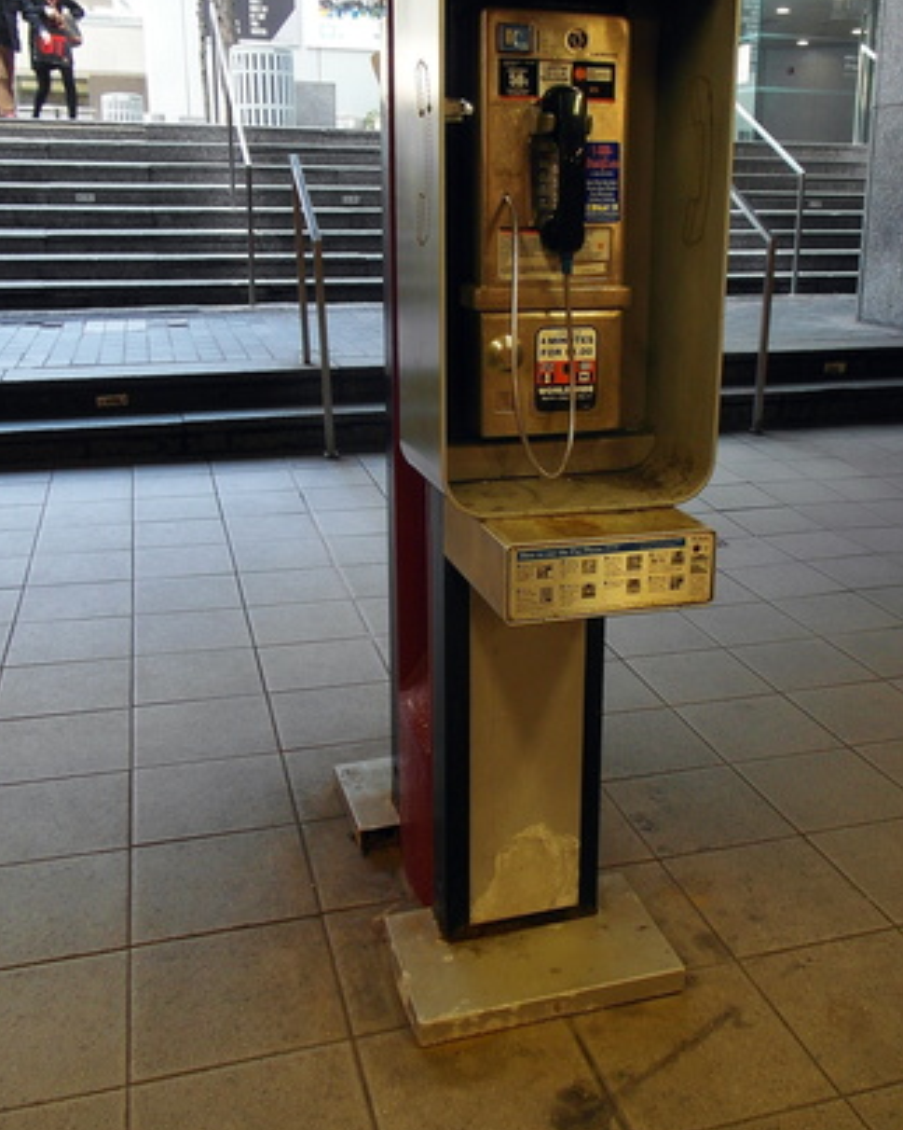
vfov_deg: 54.0
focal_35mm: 33
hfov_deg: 44.3
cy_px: 478
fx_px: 1103
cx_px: 541
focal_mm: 4.1
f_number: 2.8
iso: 120
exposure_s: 1/45
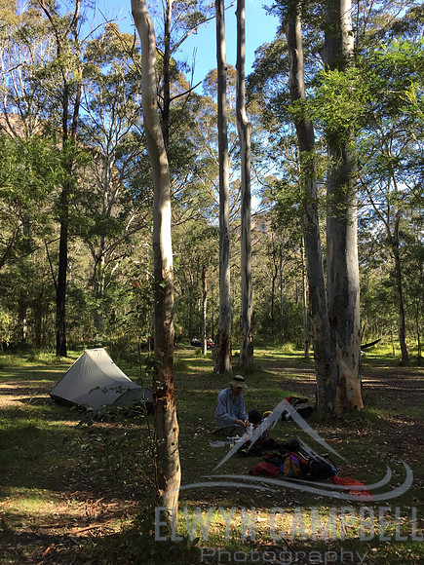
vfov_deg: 61.7
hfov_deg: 48.2
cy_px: 282
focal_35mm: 29
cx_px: 212
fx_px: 474
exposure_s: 1/273
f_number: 2.2
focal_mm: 4.15
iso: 32
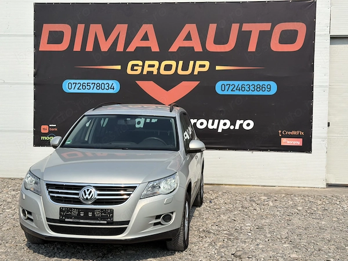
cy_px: 130
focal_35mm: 48
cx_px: 174
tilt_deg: -1.2
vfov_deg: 30.3
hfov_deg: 39.7
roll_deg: -0.3
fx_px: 483
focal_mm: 6.76
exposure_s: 1/7874
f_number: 1.78
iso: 64
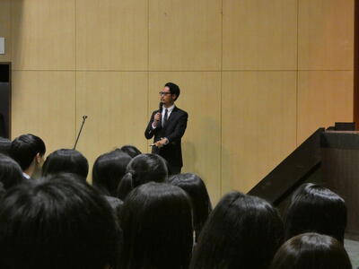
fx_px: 1431
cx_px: 180
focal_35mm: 138
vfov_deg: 10.7
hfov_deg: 14.3
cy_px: 134
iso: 1600
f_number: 5.3
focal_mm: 24.7
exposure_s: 1/60
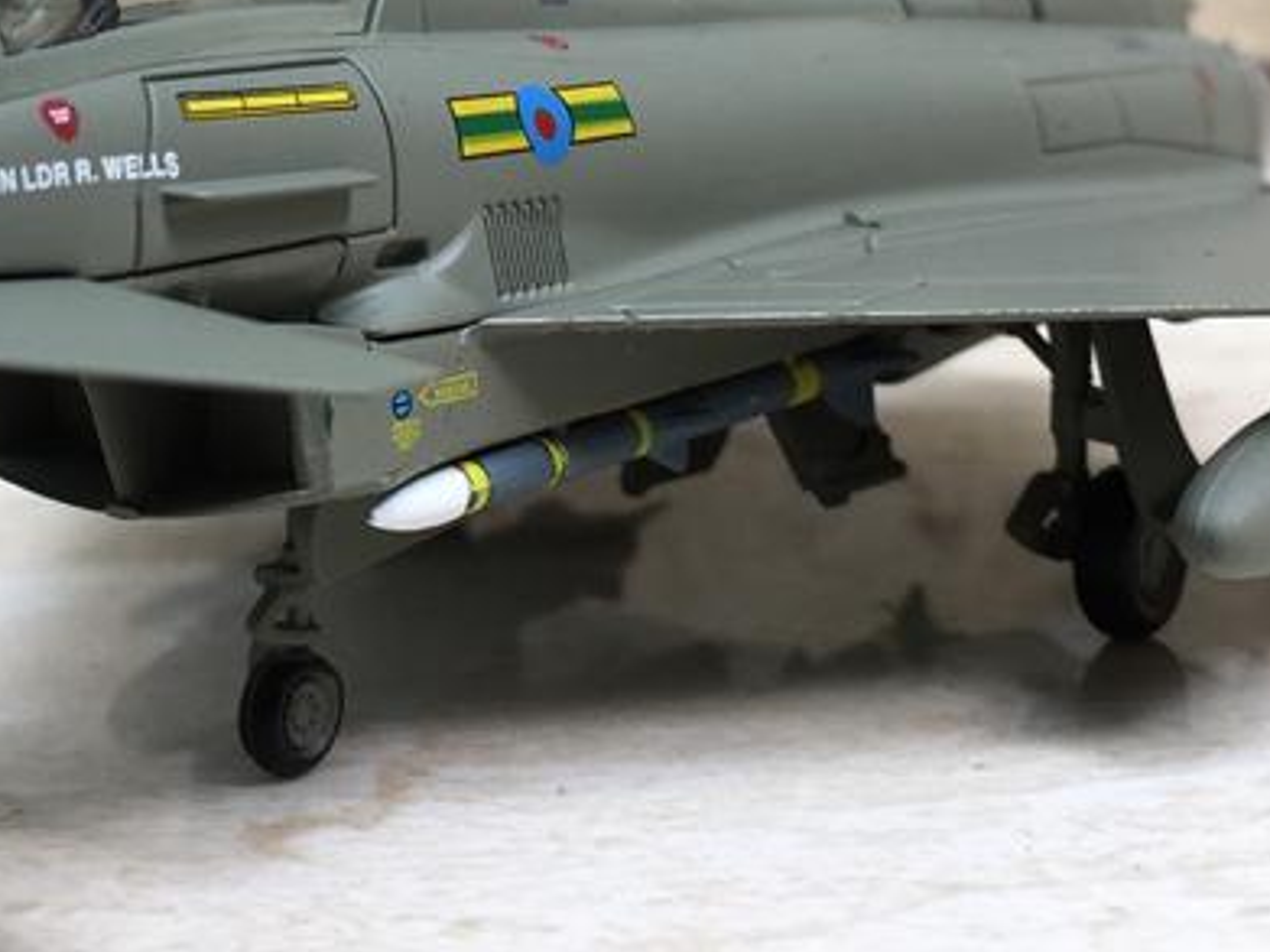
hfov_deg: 25.5
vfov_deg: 18.8
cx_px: 438
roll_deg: +0.1
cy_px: -29
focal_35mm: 76
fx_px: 2787
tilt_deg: -3.3
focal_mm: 4.15
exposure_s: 1/123
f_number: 2.2
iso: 32
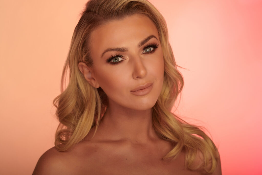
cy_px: 88
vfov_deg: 13.0
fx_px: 764
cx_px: 131
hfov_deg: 19.5
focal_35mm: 105
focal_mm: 105
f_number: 7.1
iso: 100
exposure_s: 1/200
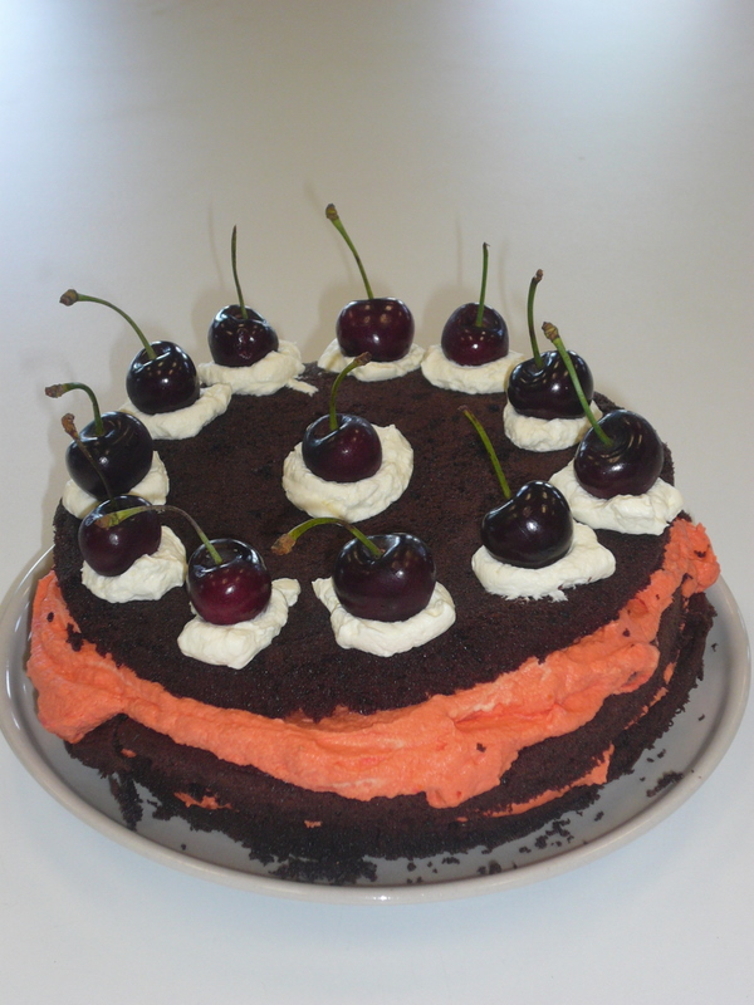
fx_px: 1684
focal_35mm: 58
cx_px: 377
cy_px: 502
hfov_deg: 25.2
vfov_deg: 33.2
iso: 100
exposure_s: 1/30
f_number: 4
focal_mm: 9.6
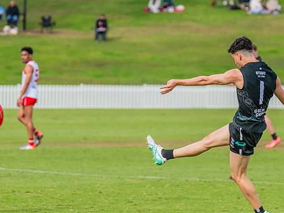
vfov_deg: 3.1
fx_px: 3970
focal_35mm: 484
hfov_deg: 4.1
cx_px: 169
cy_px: 139
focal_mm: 310
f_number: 7.1
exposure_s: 1/1600
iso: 800
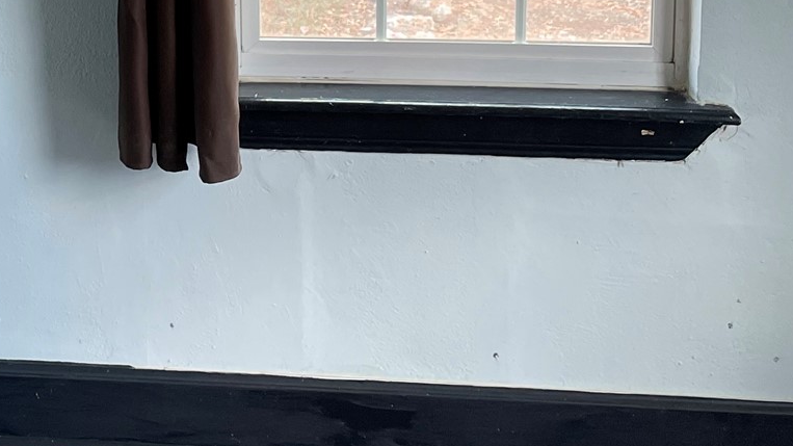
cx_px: 1
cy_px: -112
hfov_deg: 26.4
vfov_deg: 15.2
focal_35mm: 76
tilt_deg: -10.5
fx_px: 1598
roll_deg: +1.8
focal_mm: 4.2
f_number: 1.6
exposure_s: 1/120
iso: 125
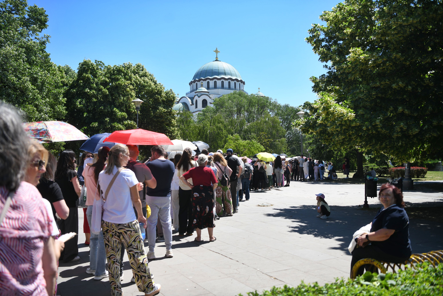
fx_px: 418
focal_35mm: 34
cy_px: 148
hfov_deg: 55.8
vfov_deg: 38.9
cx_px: 222
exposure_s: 1/1250
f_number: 3.2
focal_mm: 34
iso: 100
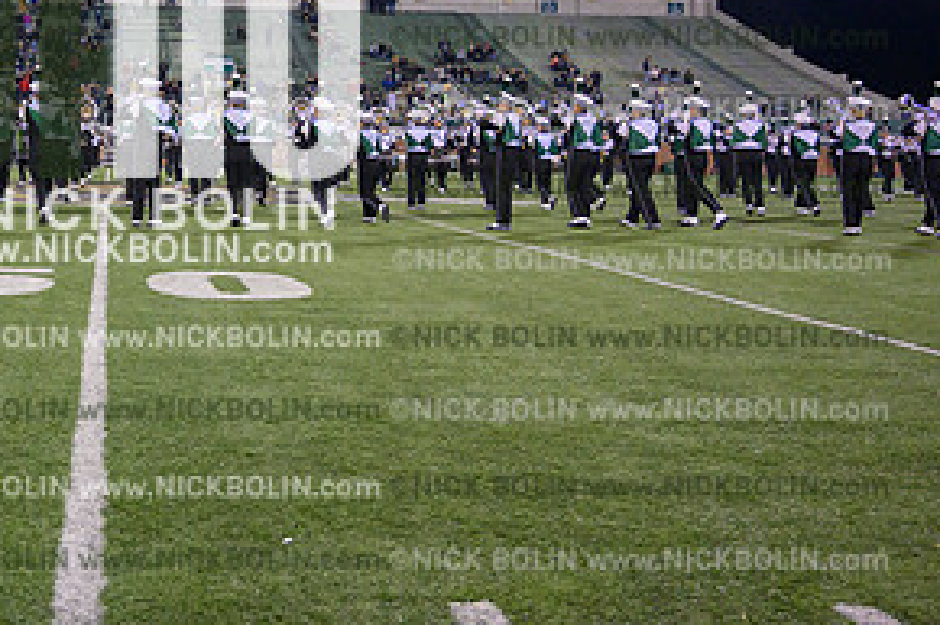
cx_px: 130
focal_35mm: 48
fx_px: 1253
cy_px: 112
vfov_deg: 27.4
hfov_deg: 38.8
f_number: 4
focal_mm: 24
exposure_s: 1/800
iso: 5000
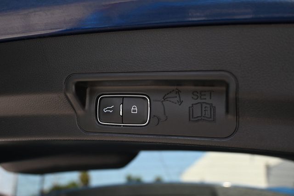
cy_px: 98
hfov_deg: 49.6
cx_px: 147
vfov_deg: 34.2
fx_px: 318
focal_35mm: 39
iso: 400
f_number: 4.5
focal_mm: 26
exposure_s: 1/250
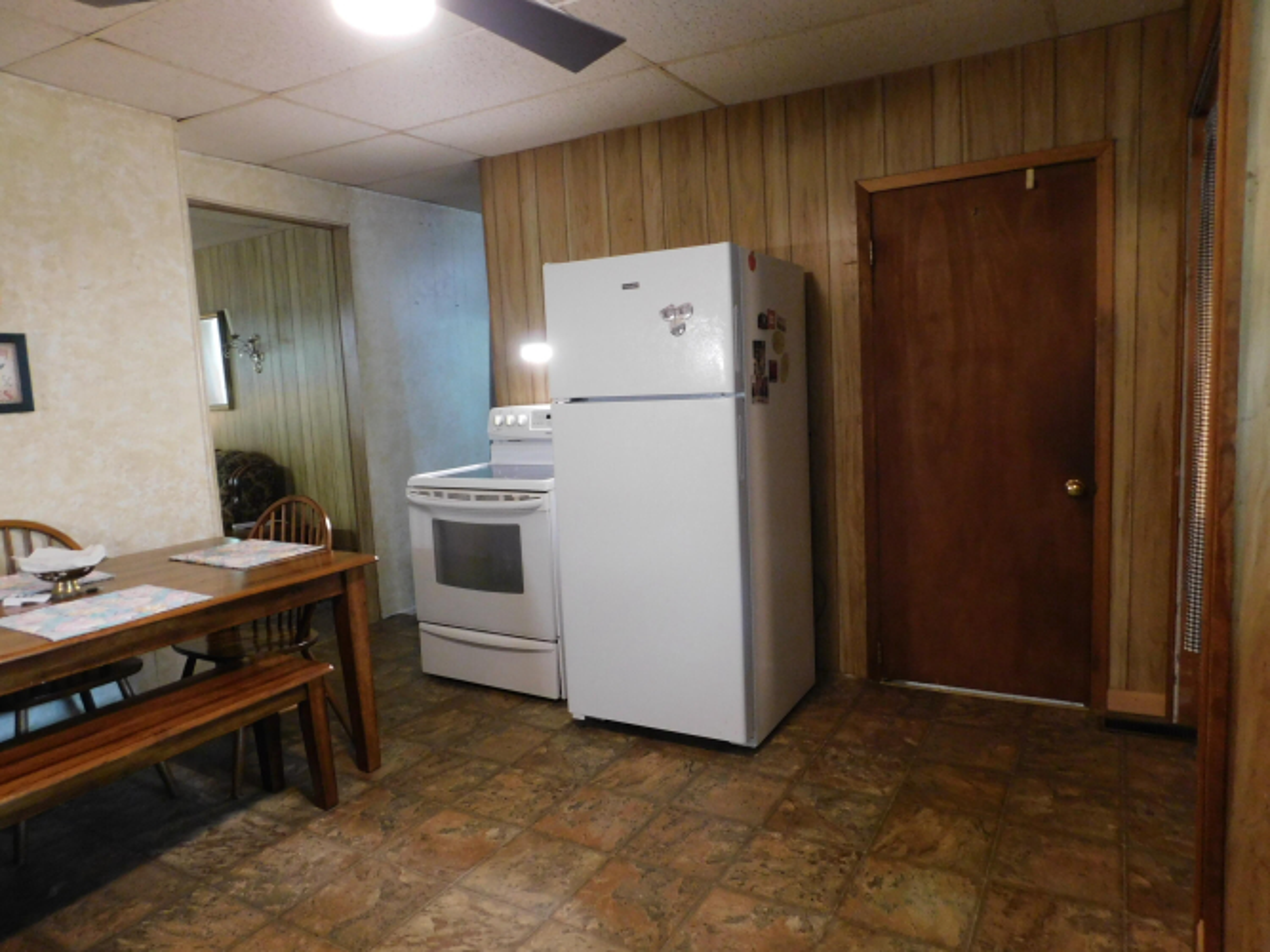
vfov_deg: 58.9
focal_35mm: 23
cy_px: 476
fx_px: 844
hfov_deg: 73.9
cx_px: 635
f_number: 3
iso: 400
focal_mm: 4
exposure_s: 1/15
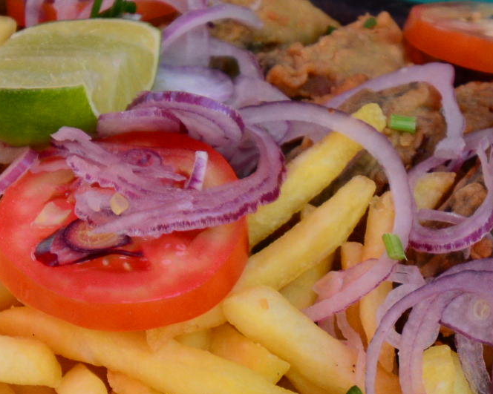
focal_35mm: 127
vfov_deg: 12.1
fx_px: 1853
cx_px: 403
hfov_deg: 15.1
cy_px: 303
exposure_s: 1/160
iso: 400
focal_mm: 20
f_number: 5.6
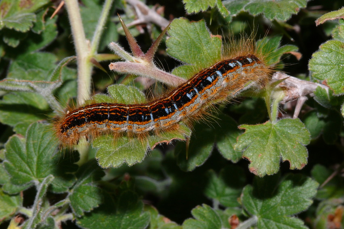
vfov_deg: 7.6
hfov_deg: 11.4
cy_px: 117
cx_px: 172
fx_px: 1729
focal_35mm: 181
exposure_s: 1/640
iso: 100
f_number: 11
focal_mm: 36.7
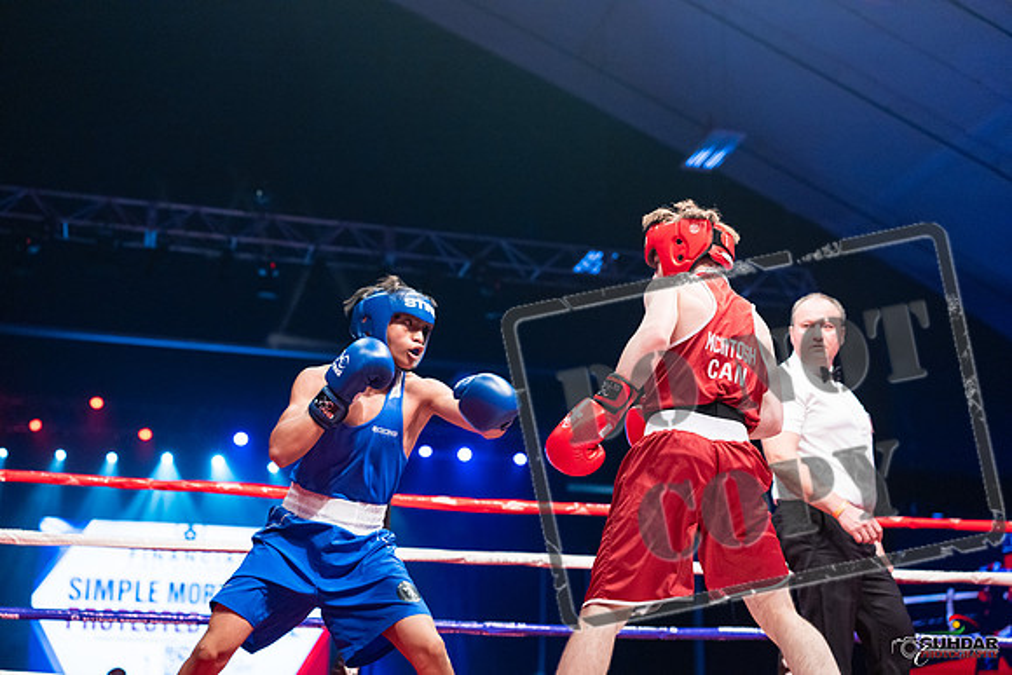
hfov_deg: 39.6
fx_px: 1406
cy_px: 338
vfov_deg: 27.0
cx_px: 506
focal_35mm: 50
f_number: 2.5
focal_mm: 50
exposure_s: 1/1000
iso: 3200
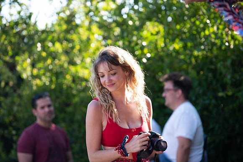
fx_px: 1114
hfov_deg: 12.4
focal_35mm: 165
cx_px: 122
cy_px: 81
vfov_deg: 8.3
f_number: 3.2
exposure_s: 1/200
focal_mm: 165
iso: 100
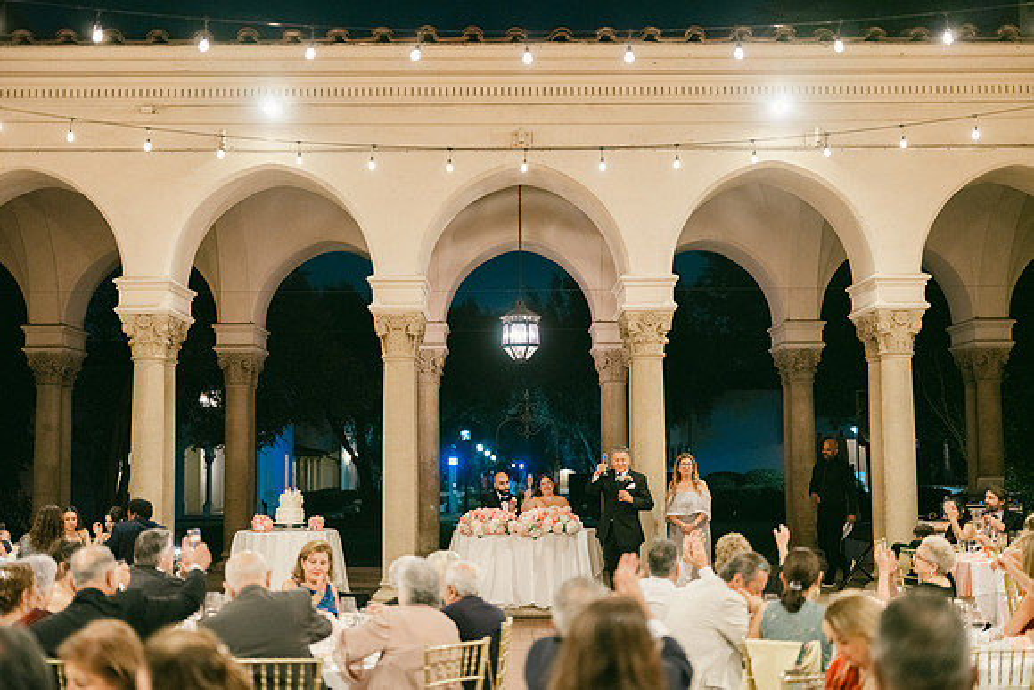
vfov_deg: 29.4
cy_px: 345
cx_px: 517
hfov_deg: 42.9
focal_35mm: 46
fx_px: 1315
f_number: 1.7
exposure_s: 1/125
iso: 4000
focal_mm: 55
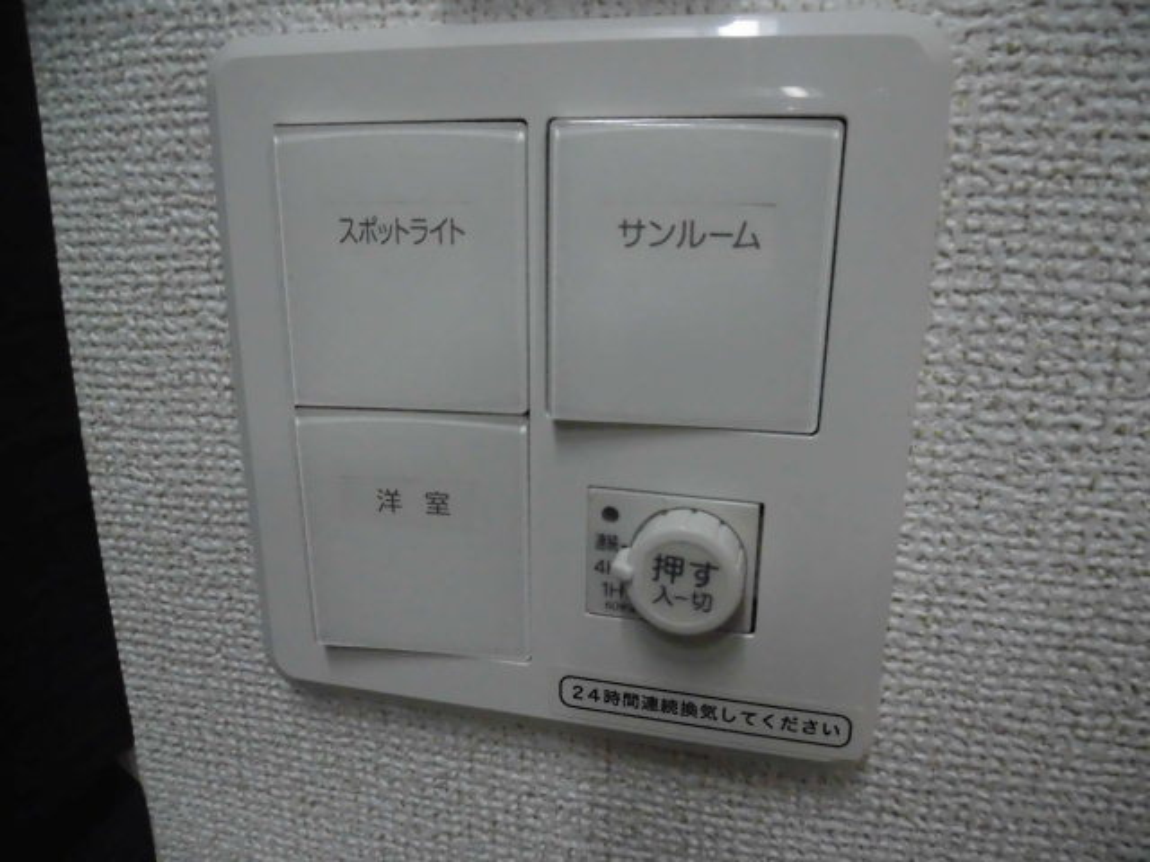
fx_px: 797
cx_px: 575
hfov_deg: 71.6
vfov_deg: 56.8
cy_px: 431
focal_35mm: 24
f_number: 3.1
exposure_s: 1/200
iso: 800
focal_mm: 4.3
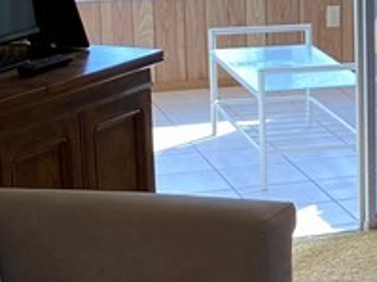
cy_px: 76
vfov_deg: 11.0
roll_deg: -1.6
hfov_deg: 13.7
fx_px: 1459
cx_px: 593
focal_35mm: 134
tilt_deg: -12.4
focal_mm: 4.25
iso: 80
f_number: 1.8
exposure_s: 1/120
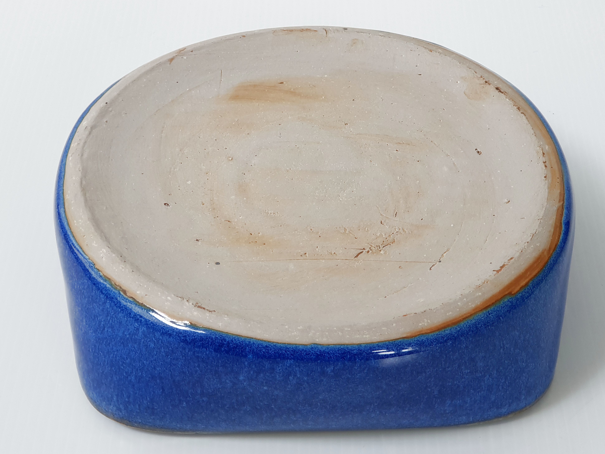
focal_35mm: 54
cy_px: 227
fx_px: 944
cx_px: 311
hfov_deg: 35.5
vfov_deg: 27.0
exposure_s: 1/33
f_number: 2.4
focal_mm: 6
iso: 50
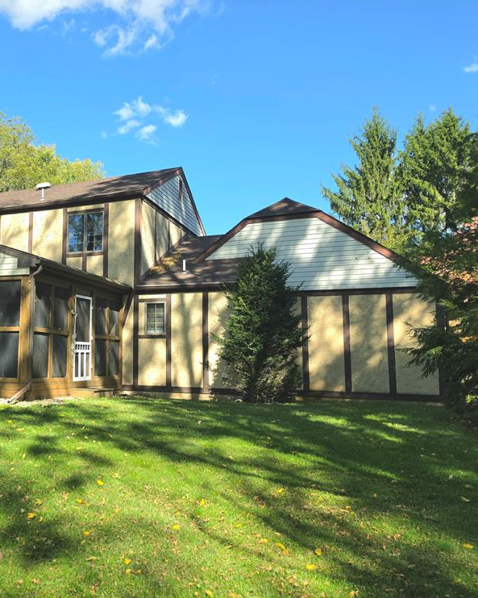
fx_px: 549
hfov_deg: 44.0
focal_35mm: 31
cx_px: 73
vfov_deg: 57.2
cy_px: 300
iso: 64
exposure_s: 1/3333
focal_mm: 6.5
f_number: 1.4
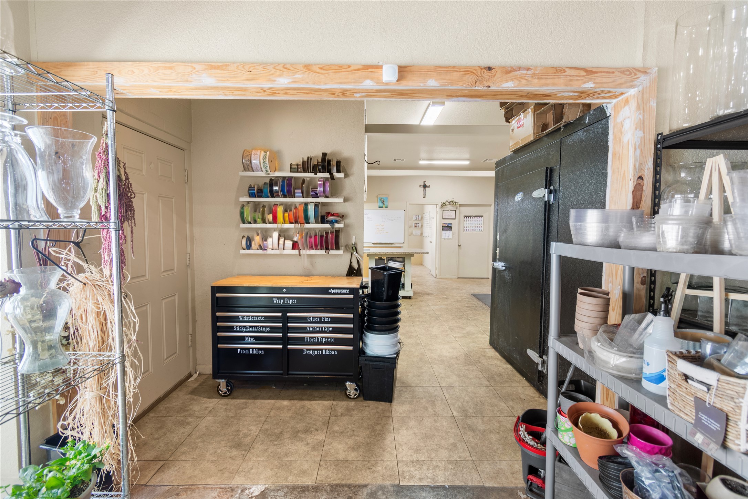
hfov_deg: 100.4
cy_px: 250
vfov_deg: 77.3
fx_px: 312
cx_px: 374
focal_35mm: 15
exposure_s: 1/40
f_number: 5
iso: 100
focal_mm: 10
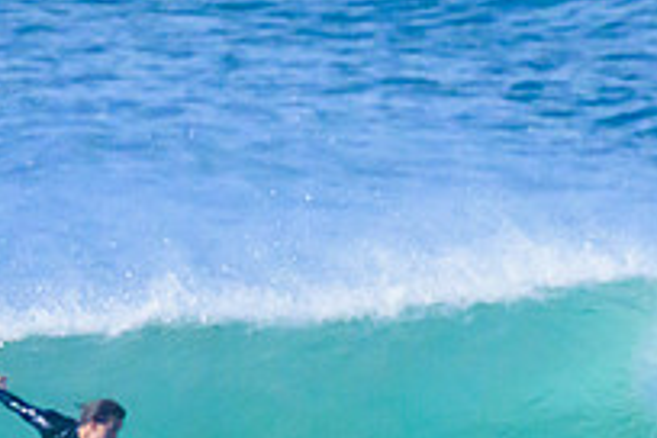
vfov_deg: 0.6
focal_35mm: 2278
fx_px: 41570
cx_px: 251
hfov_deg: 0.9
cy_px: 527
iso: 16000
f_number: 11
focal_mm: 800
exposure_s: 1/2500
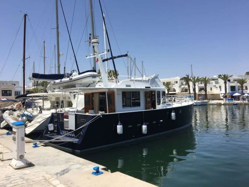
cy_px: 94
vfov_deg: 48.3
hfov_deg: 61.6
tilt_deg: +2.2
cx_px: 124
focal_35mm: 29
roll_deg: +1.0
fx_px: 209
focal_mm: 4.15
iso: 25
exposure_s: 1/2262
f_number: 2.2
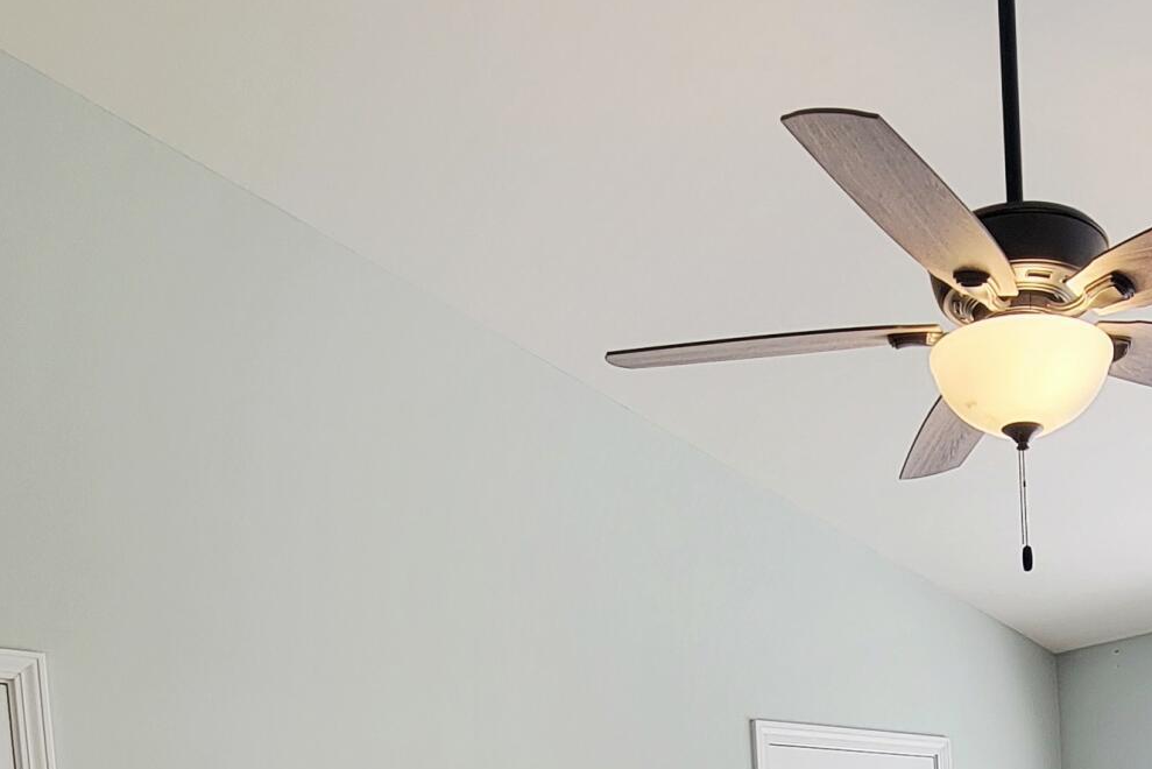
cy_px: 1063
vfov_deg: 26.4
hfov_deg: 44.7
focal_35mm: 41
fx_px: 1312
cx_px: 945
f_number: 2.2
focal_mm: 2.2
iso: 50
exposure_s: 1/60.2
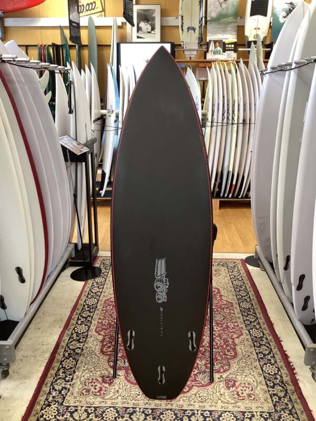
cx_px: 158
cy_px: 210
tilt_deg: -16.7
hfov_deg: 45.4
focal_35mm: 31
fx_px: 377
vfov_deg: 58.4
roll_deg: -2.4
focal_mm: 3.3
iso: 125
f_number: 2.4
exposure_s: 1/50
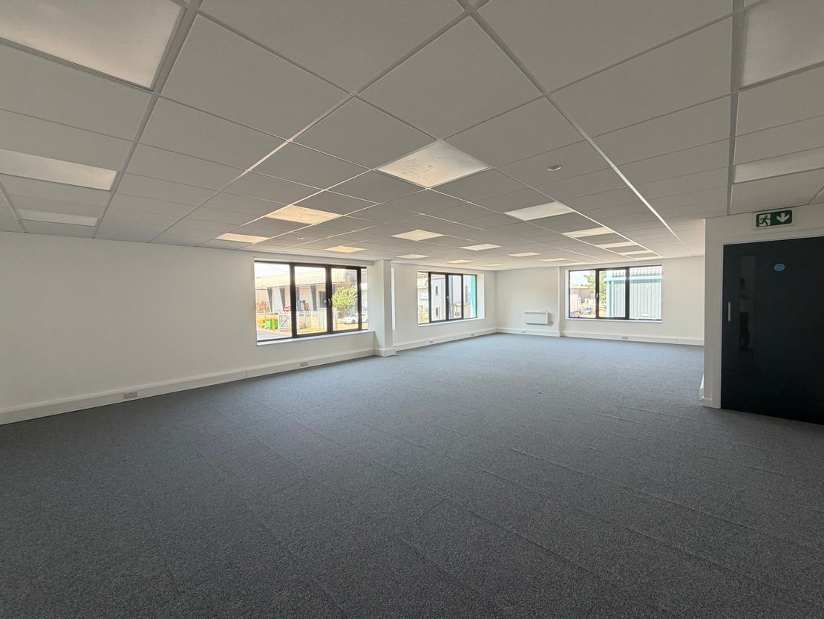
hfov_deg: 102.1
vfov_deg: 85.7
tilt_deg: -1.4
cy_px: 310
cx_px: 412
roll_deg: +1.3
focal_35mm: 14
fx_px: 333
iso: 100
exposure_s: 1/121
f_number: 2.2
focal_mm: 2.22
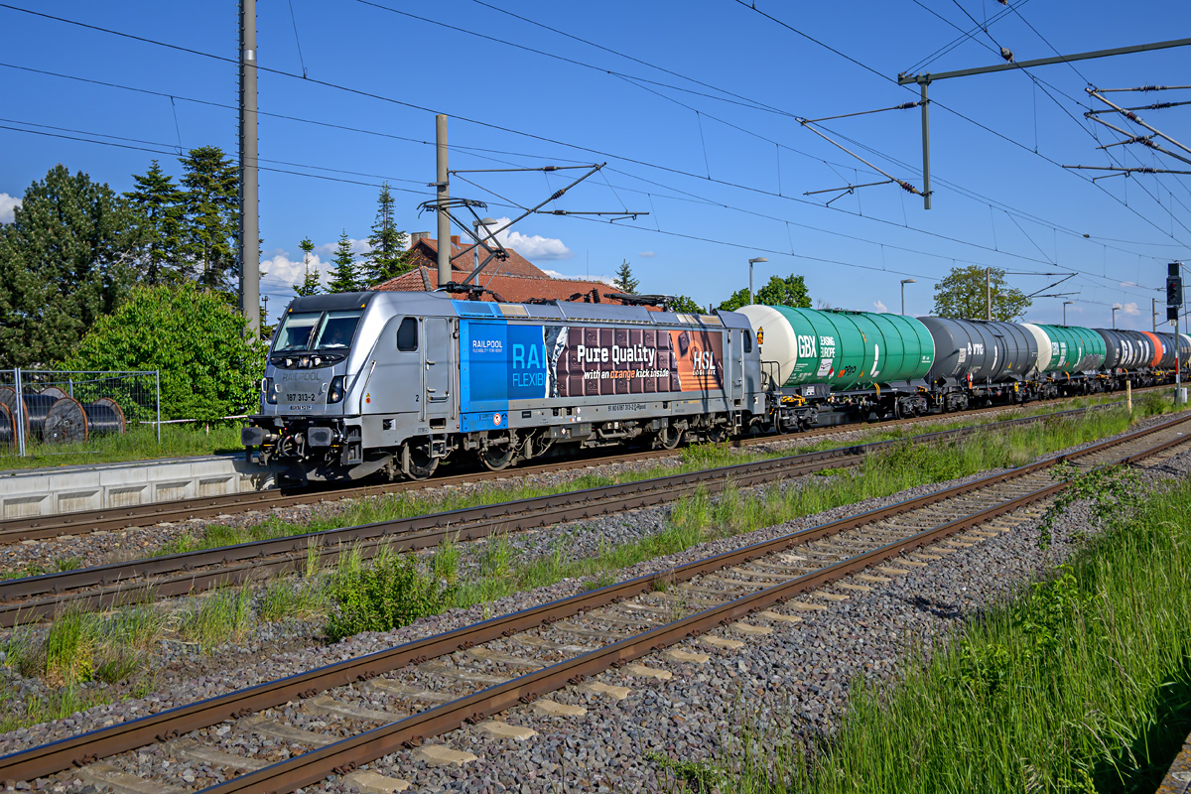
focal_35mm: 36
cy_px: 397
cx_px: 596
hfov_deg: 53.1
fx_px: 1191
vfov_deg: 36.9
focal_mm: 24
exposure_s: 1/1000
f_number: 8
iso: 200
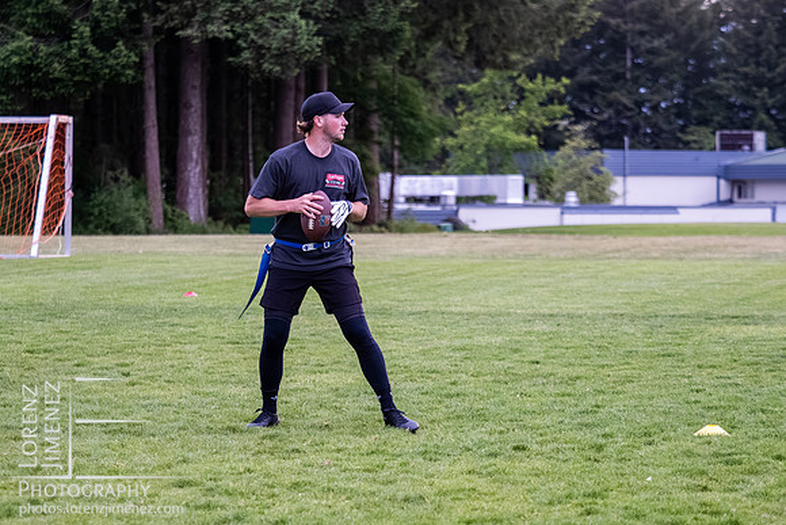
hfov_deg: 13.0
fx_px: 3457
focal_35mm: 158
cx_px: 392
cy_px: 291
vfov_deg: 8.7
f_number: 2.8
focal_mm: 75
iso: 2500
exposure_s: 1/1250
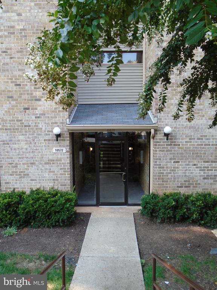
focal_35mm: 26
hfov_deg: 53.1
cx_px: 108
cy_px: 145
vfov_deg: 67.3
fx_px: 217
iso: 100
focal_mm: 4.6
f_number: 3.2
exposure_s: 1/80
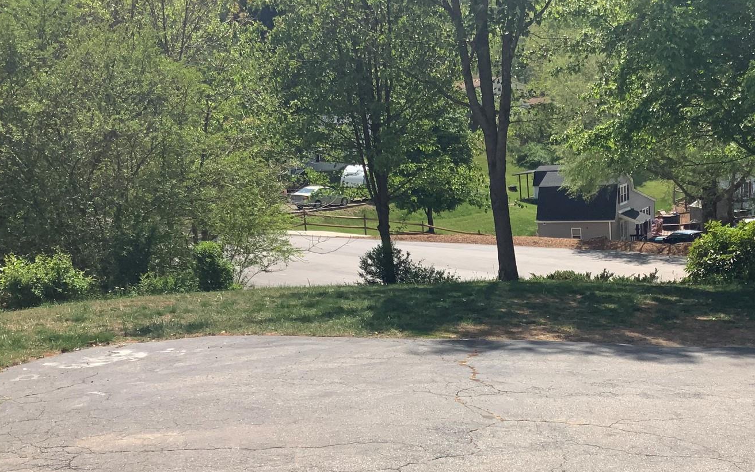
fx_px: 988
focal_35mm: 48
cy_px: 354
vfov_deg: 26.5
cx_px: 501
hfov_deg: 41.3
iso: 16
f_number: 1.8
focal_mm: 3
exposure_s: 1/1675
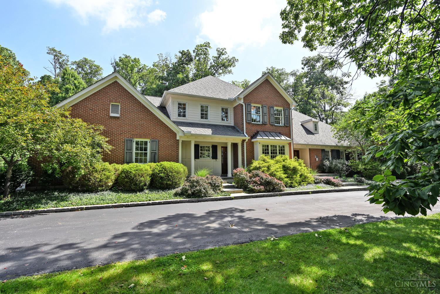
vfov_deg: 72.1
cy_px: 147
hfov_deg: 95.0
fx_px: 202
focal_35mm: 16
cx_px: 220
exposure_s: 1/250
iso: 110
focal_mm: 16.5
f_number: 5.6
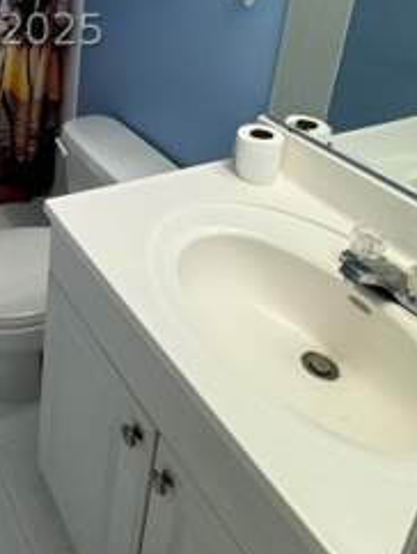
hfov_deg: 33.1
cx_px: -57
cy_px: 30
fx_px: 593
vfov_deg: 44.4
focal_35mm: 37
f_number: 2.2
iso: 125
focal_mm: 2.22
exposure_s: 1/120
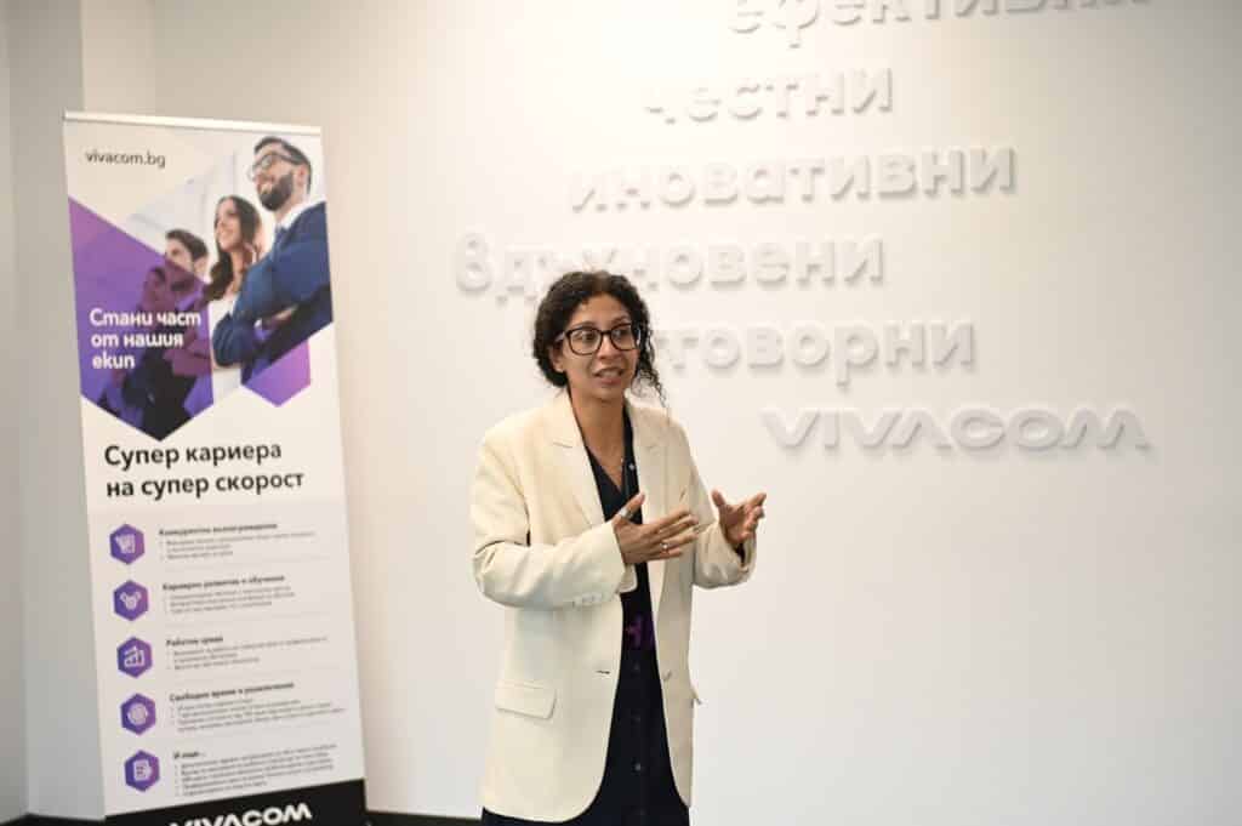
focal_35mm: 66
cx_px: 621
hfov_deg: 30.5
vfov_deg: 20.6
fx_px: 2275
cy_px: 413
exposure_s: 1/320
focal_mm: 66
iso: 1600
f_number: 2.8
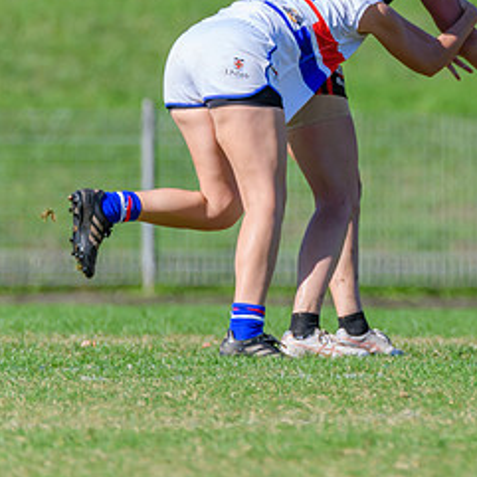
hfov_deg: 1.1
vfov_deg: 1.1
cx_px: 514
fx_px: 25552
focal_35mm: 1639
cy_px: 58
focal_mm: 600
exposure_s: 1/1600
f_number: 7.1
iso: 640
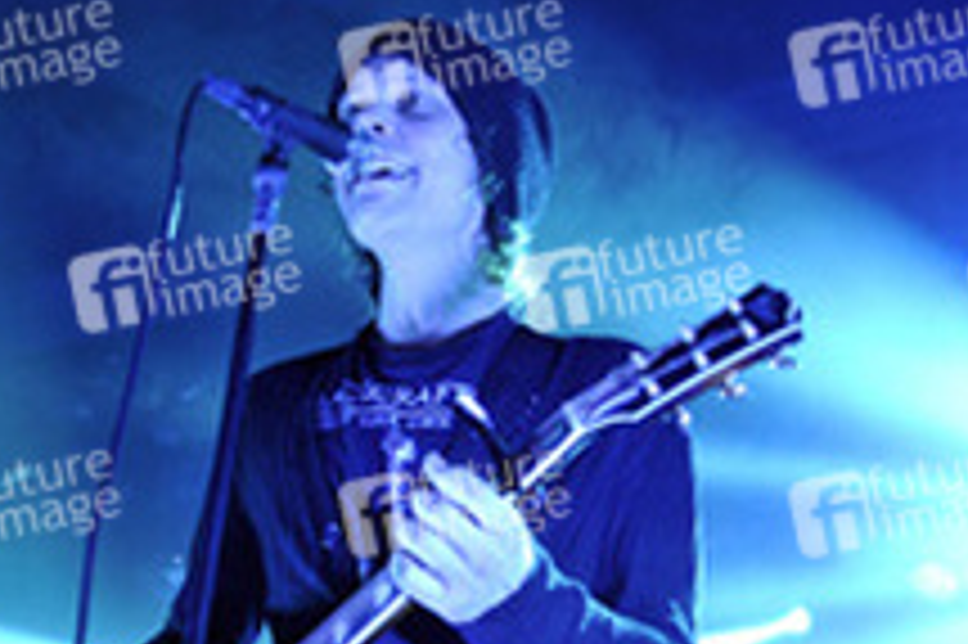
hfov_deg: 31.9
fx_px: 1693
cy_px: 617
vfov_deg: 20.9
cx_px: 516
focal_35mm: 63
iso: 1600
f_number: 3.5
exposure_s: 1/200
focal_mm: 30
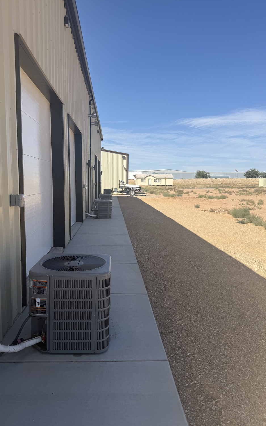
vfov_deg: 70.4
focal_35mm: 26
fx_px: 302
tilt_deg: -5.6
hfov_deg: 47.6
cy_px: 212
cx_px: 132
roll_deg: -0.9
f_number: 1.78
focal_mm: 6.76
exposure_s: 1/4673
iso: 80
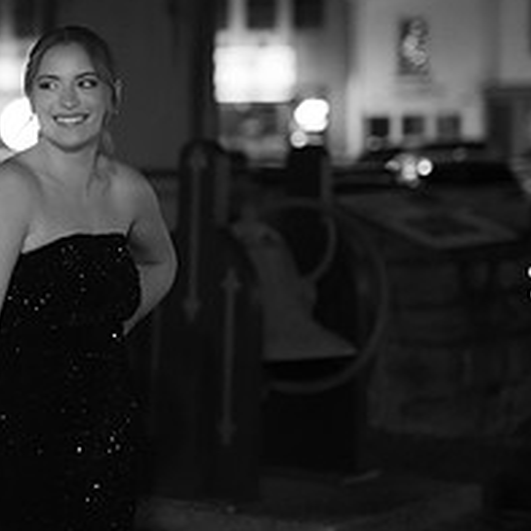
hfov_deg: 13.7
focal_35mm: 125
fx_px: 2169
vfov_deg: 13.9
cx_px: -59
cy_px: 222
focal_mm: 50
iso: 2500
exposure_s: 1/250
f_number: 1.4
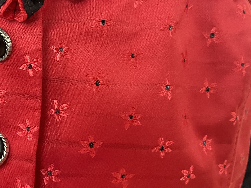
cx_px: 66
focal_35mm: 47
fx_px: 341
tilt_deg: +3.3
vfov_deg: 30.7
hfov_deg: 39.5
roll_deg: -2.0
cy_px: 63
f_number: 1.6
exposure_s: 1/30
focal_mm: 4.2
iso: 640
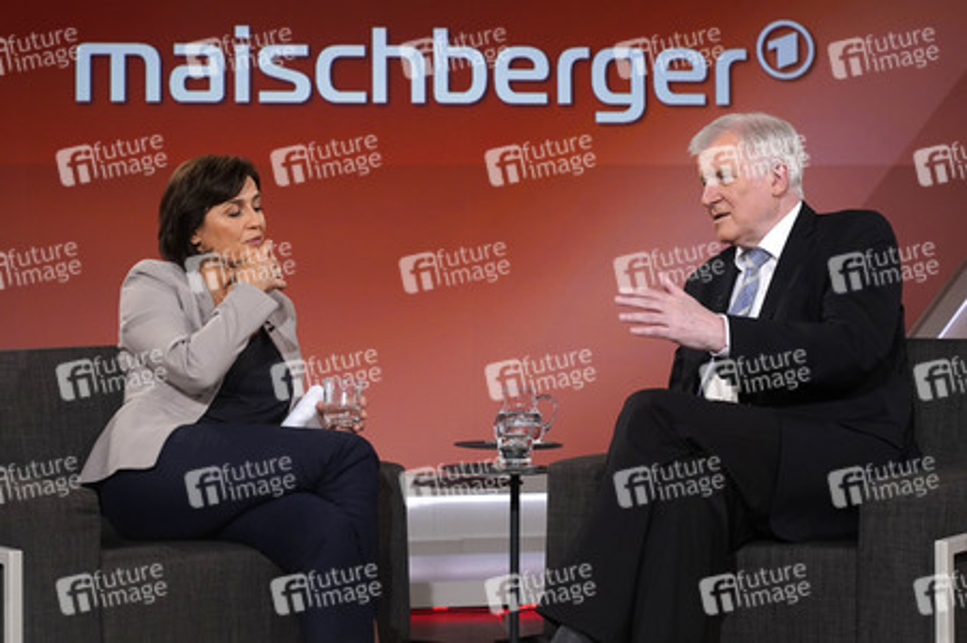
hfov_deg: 39.6
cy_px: 322
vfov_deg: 27.0
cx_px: 484
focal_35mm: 50
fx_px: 1342
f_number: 5.6
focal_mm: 50
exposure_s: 1/125
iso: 1600
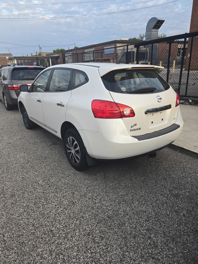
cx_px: 99
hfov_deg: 58.9
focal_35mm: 23
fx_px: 175
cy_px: 132
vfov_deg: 73.9
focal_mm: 5.4
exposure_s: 1/180
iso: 50
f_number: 1.8
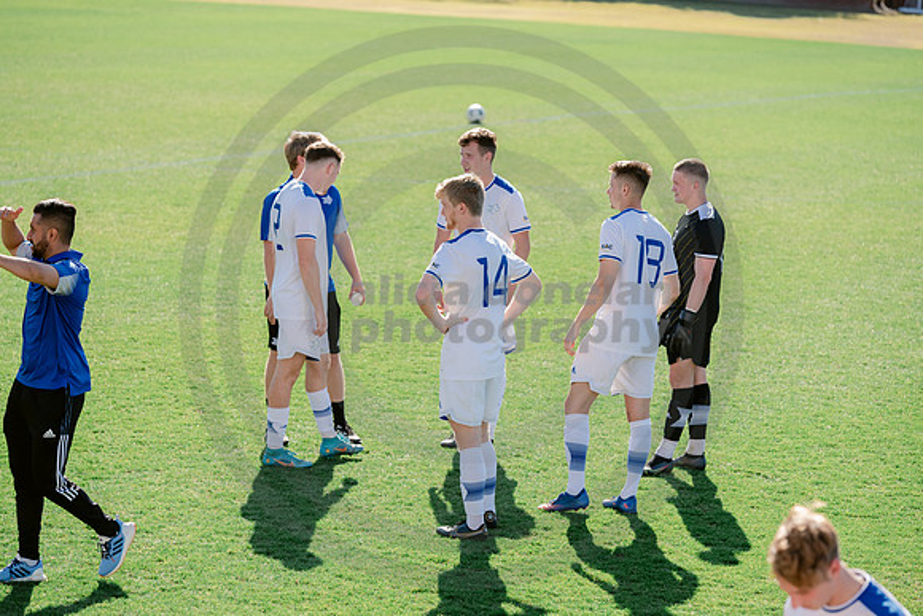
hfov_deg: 13.2
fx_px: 3975
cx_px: 462
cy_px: 308
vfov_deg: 8.9
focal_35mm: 155
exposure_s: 1/1250
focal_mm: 155
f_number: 4.5
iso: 640
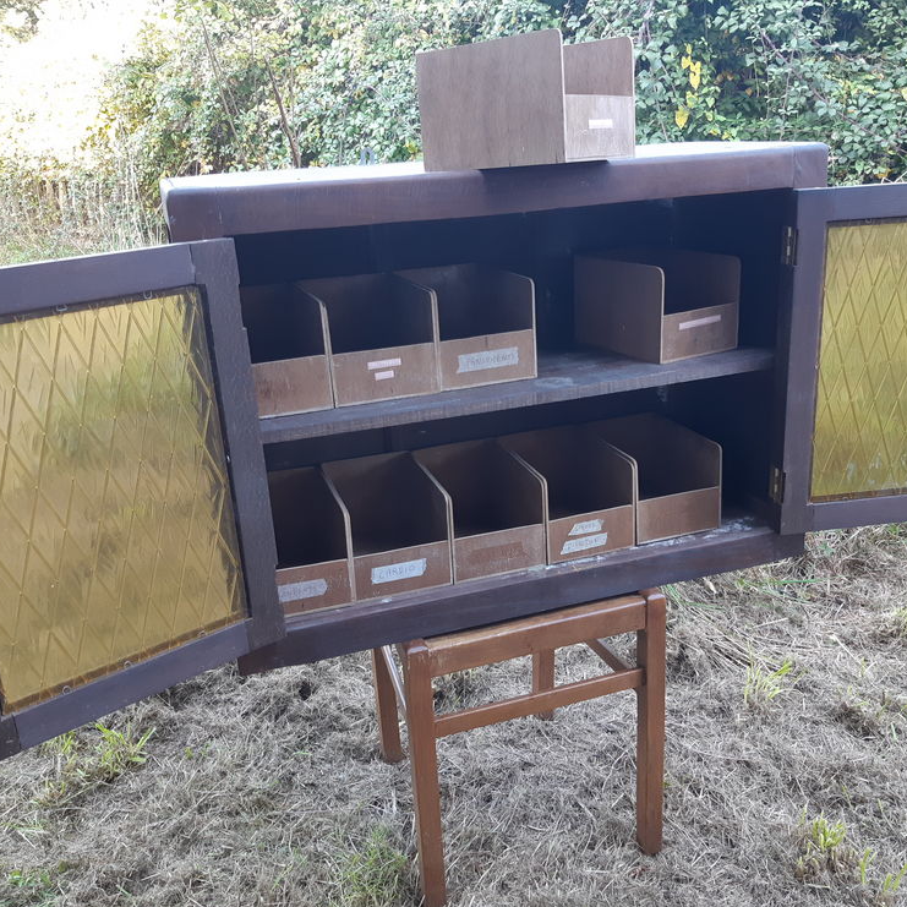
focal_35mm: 31
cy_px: 449
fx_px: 919
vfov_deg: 52.5
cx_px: 475
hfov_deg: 52.5
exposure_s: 1/60
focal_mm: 3.93
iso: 80
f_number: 1.7
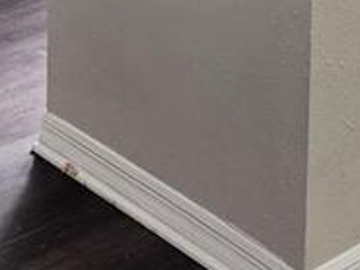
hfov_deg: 15.5
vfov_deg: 10.2
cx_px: 216
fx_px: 1322
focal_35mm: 127
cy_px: -379
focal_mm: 6.4
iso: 160
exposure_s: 1/120
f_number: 1.8
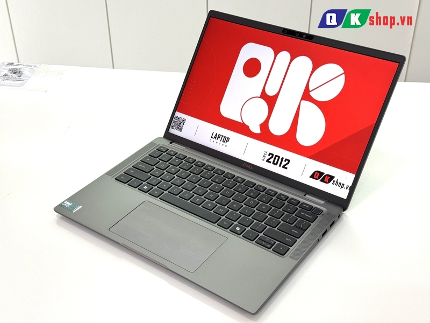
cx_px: 215
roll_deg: +1.8
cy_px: 162
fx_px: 596
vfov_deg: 30.3
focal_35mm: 48
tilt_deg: -34.7
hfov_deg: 39.7
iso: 64
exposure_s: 1/146
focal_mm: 6.76
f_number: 1.78
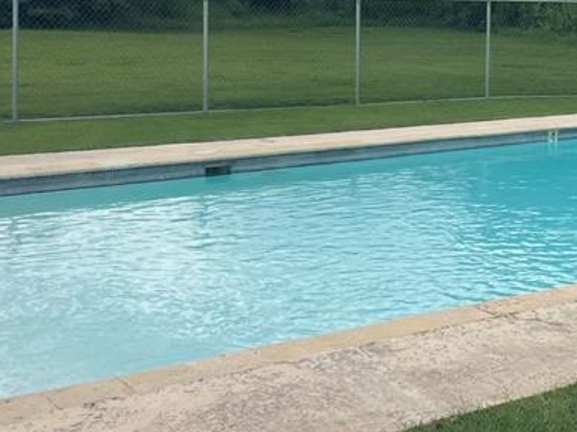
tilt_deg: -0.9
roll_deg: -2.2
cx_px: 620
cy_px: 13
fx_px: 1149
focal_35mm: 69
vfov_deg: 20.7
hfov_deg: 26.2
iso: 32
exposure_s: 1/5051
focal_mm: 4.2
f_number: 1.6
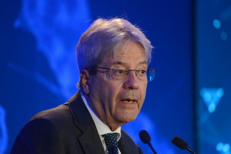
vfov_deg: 6.9
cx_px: 116
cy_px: 77
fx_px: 1283
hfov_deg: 10.3
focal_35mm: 200
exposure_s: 1/160
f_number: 4
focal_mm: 200
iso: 2500
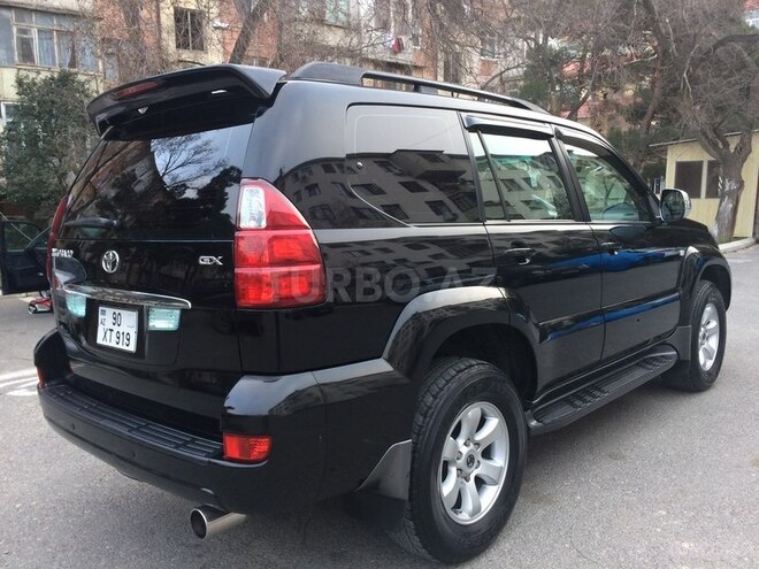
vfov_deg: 48.2
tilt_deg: -9.2
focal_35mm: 29
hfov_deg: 61.7
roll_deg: +0.9
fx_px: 636
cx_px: 380
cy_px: 284
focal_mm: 4.15
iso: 50
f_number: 2.2
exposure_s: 1/33
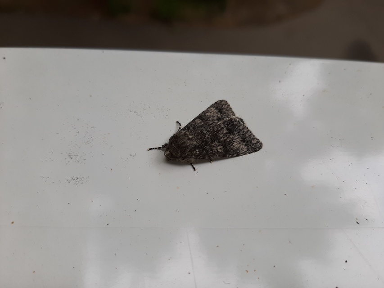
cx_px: 192
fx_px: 288
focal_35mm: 26
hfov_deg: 67.3
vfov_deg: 53.1
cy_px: 144
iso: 40
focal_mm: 3.93
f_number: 1.7
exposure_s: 1/492
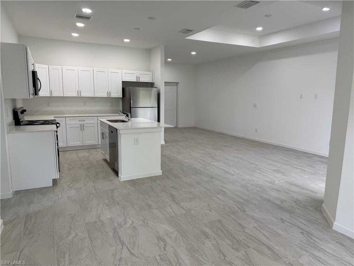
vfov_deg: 56.8
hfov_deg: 71.6
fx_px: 245
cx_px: 177
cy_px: 133
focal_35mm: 24
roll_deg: -0.7
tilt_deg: -8.5
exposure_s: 1/120
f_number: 1.78
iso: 80
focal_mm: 6.76
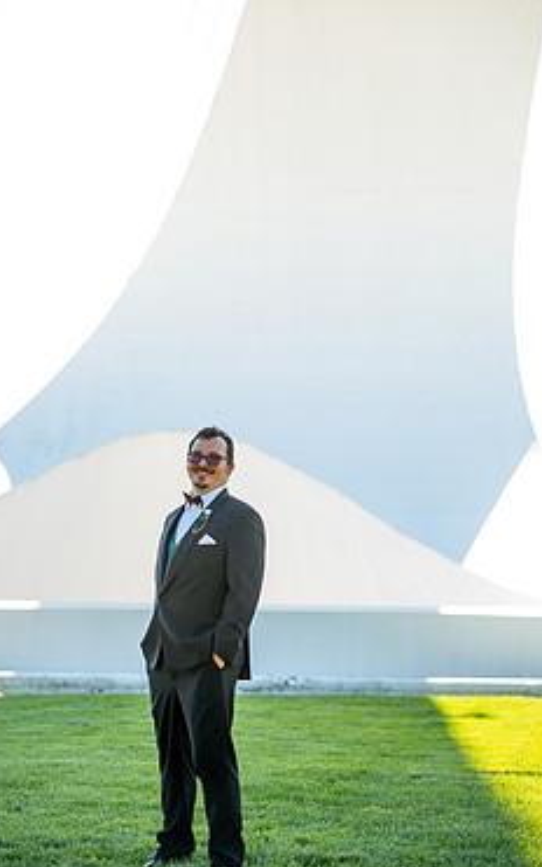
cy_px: 393
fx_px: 2977
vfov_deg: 16.6
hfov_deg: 10.4
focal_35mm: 126
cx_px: 264
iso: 400
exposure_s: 1/1600
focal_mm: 102
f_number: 2.8
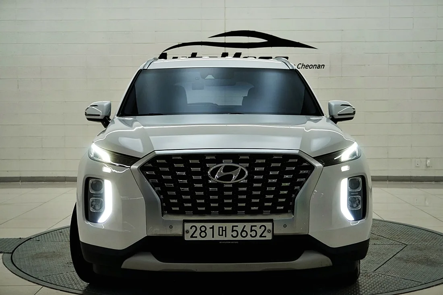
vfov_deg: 25.0
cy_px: 148
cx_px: 222
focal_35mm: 54
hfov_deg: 36.9
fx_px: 664
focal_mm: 36
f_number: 5.6
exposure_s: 1/160
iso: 250
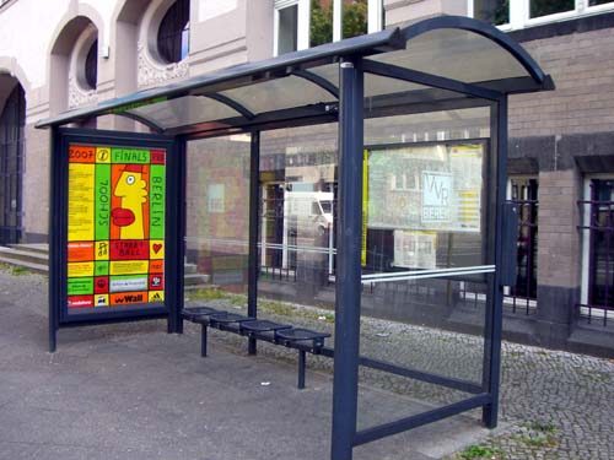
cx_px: 307
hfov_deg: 49.0
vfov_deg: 37.7
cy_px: 230
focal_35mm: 38
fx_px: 674
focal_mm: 6.2
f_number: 4.3
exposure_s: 1/80
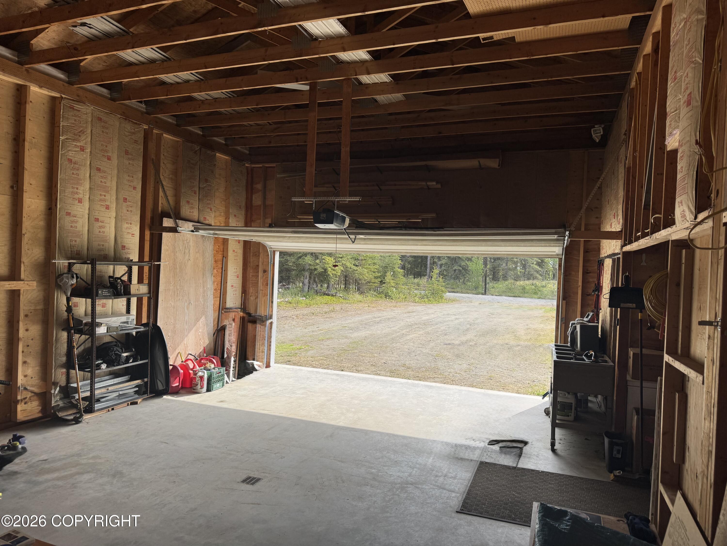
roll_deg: -2.2
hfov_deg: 71.6
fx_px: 504
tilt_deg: -0.6
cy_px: 273
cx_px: 364
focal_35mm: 24
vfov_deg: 56.8
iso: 80
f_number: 1.78
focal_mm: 6.76
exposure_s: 1/747
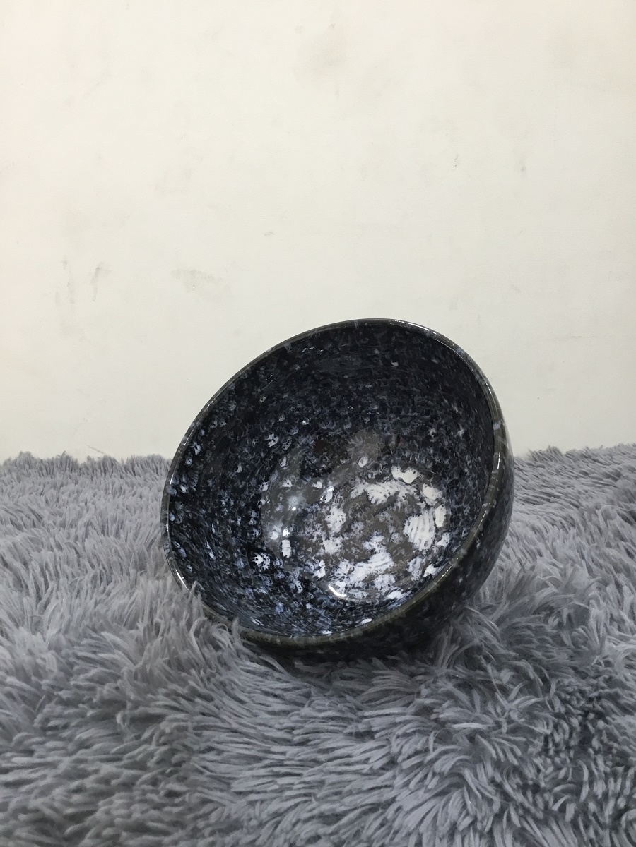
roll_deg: +2.0
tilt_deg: -9.0
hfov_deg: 45.4
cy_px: 424
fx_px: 759
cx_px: 318
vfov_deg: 58.4
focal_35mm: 31
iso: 80
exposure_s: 1/33
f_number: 2.4
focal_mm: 3.3
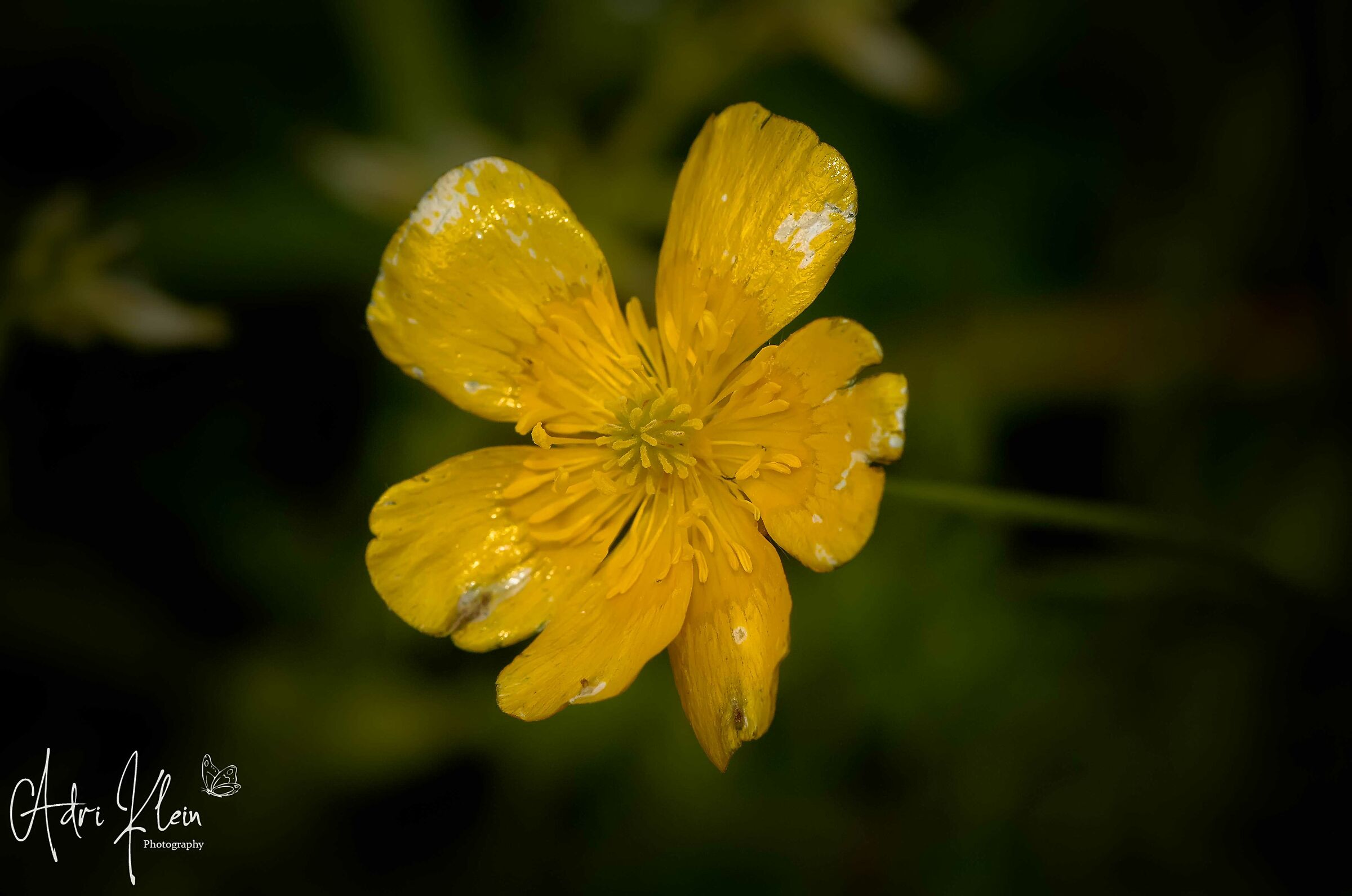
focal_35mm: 128
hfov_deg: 16.1
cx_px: 676
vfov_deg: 10.7
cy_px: 448
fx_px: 4779
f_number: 11
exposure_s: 1/320
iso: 640
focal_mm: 85
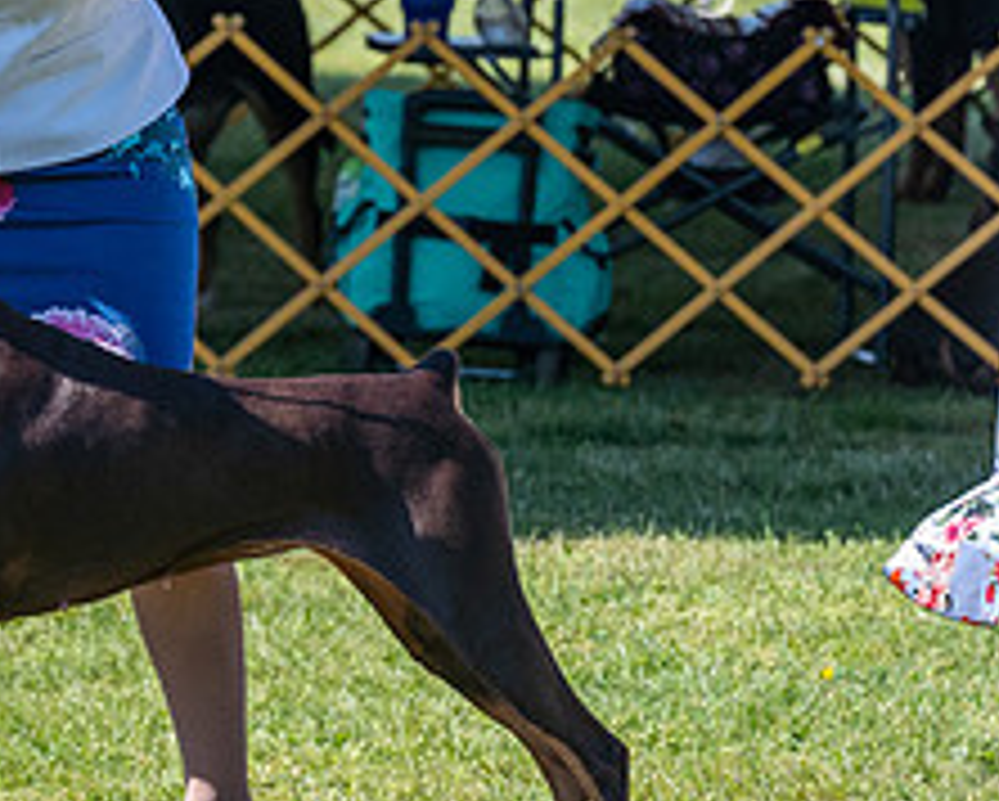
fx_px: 13938
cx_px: 182
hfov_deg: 4.1
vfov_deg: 3.3
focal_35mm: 471
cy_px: 130
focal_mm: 165
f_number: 6.3
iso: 640
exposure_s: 1/1600
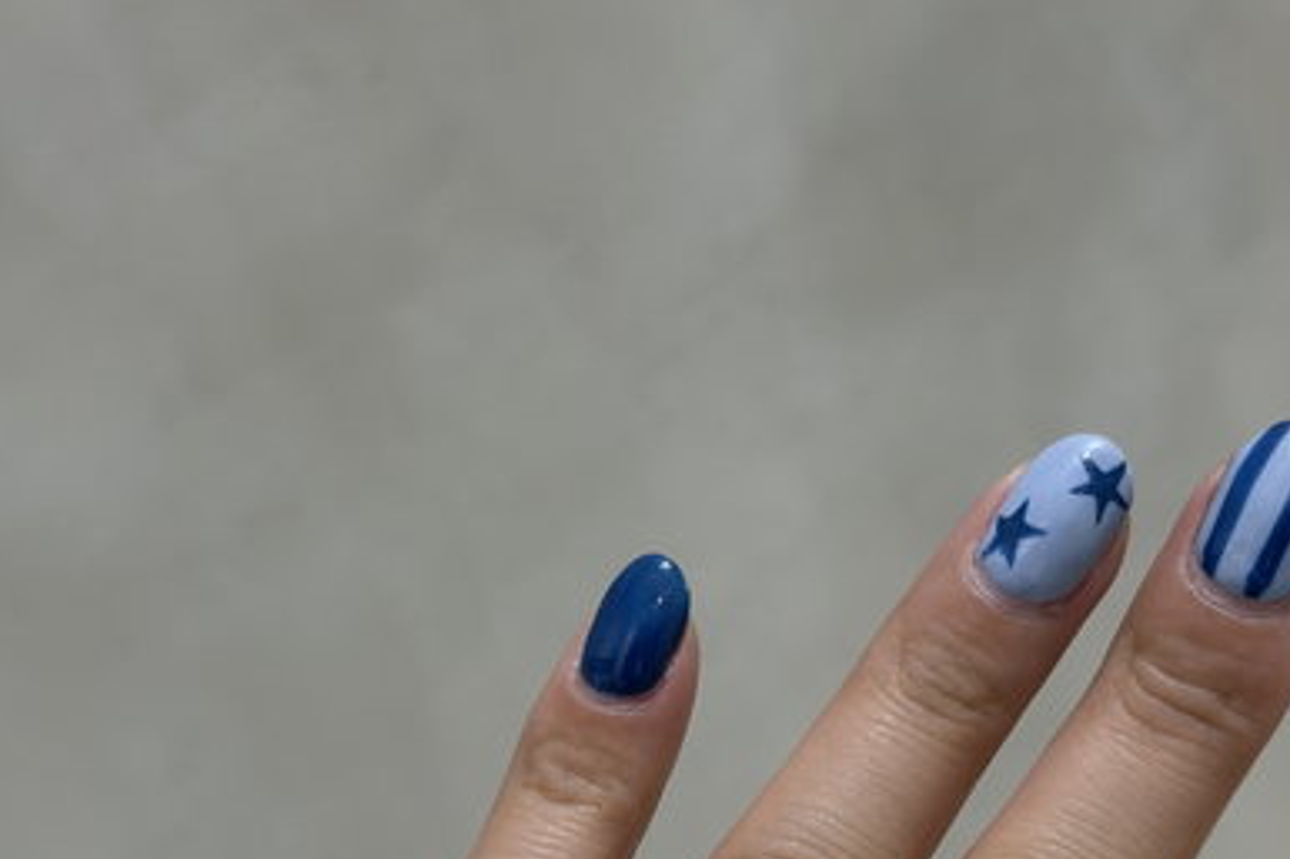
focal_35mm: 69
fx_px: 2471
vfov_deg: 19.2
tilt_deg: -11.3
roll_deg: +1.5
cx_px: 655
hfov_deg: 29.3
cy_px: 831
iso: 100
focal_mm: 6.76
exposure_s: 1/50
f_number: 1.78
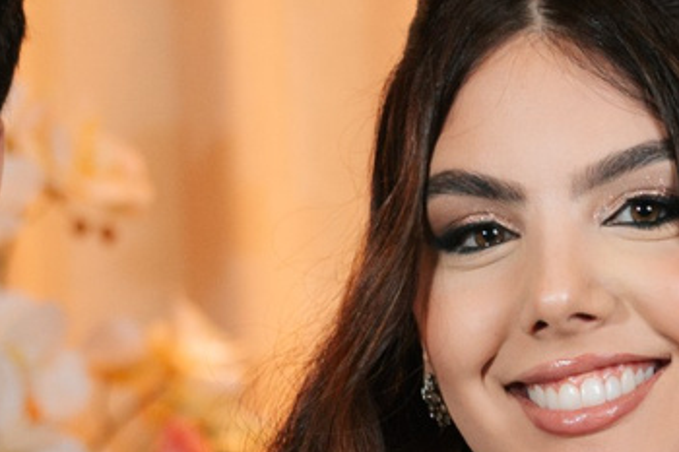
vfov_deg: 3.4
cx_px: 371
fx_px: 7503
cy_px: 1084
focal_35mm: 398
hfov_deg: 5.2
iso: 400
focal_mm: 54
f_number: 2.8
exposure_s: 1/200
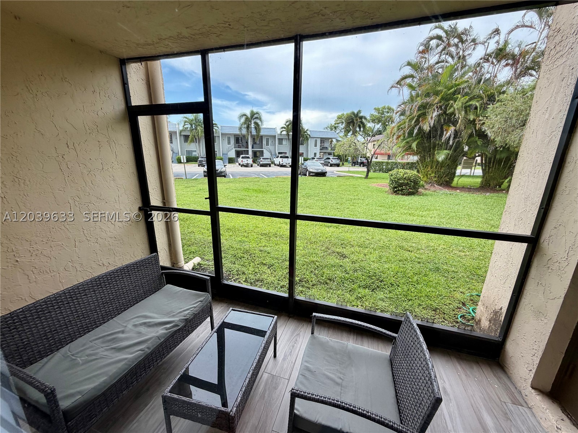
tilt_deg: -14.8
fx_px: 234
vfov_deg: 85.7
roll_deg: -0.4
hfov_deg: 102.1
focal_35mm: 14
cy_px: 216
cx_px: 289
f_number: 2.2
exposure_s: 1/195
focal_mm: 2.22
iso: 40
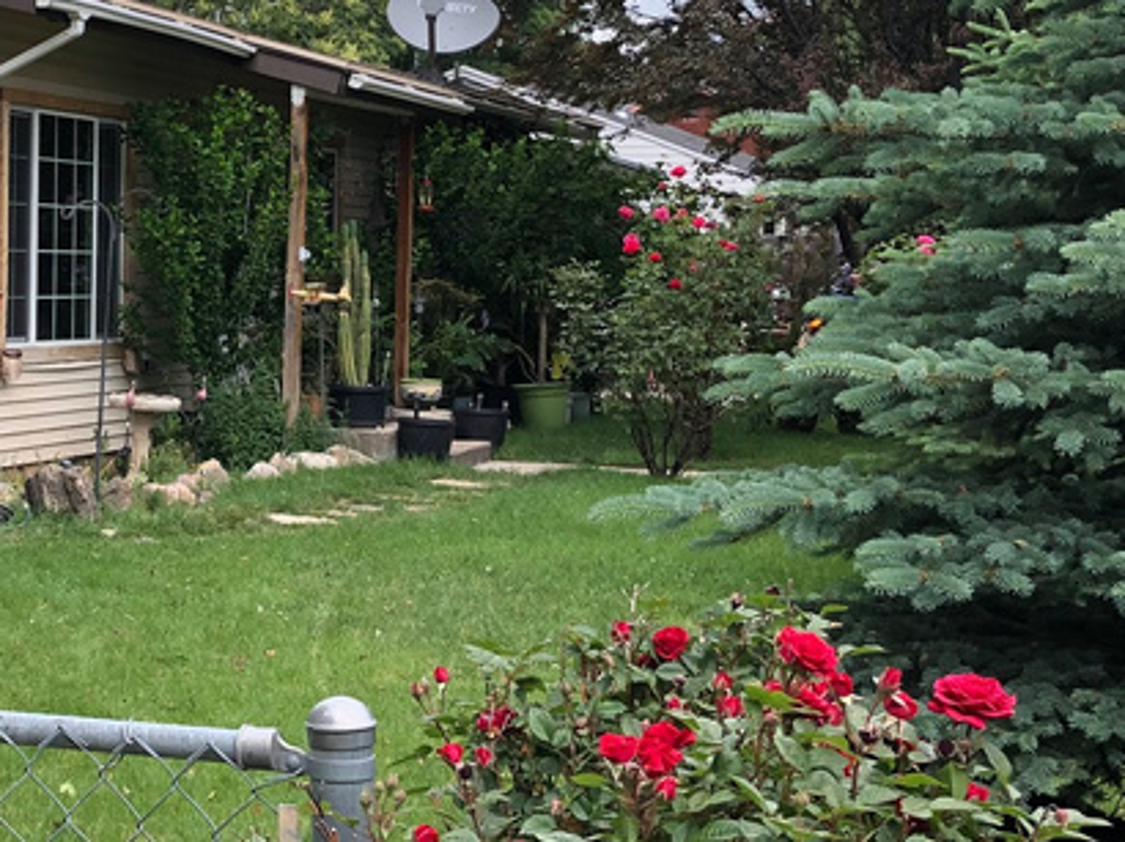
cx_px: -8
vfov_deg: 21.0
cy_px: 332
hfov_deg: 26.3
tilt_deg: -1.0
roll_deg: -1.6
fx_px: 2274
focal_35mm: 70
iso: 20
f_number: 1.8
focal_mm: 4
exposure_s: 1/592
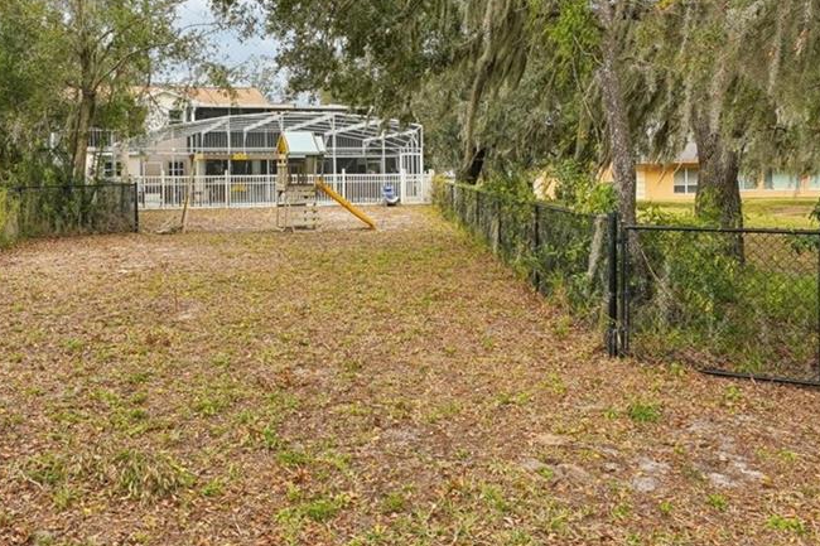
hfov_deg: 58.3
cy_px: 178
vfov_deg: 40.5
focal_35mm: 32
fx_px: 729
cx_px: 331
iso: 800
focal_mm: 13
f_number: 8
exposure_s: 1/640
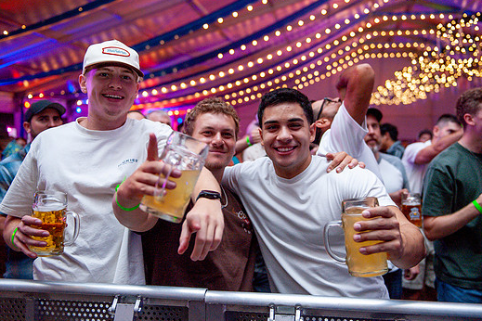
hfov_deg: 50.6
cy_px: 152
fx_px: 509
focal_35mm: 38
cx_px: 259
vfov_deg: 35.0
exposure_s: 1/200
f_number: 2.8
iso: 2500
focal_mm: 34
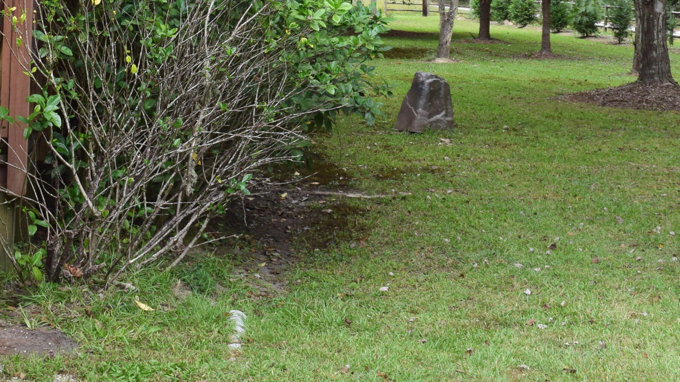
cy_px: -95
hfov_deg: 28.2
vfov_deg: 15.4
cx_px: 306
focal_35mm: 75
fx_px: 1352
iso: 400
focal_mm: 22
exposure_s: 1/125
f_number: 9
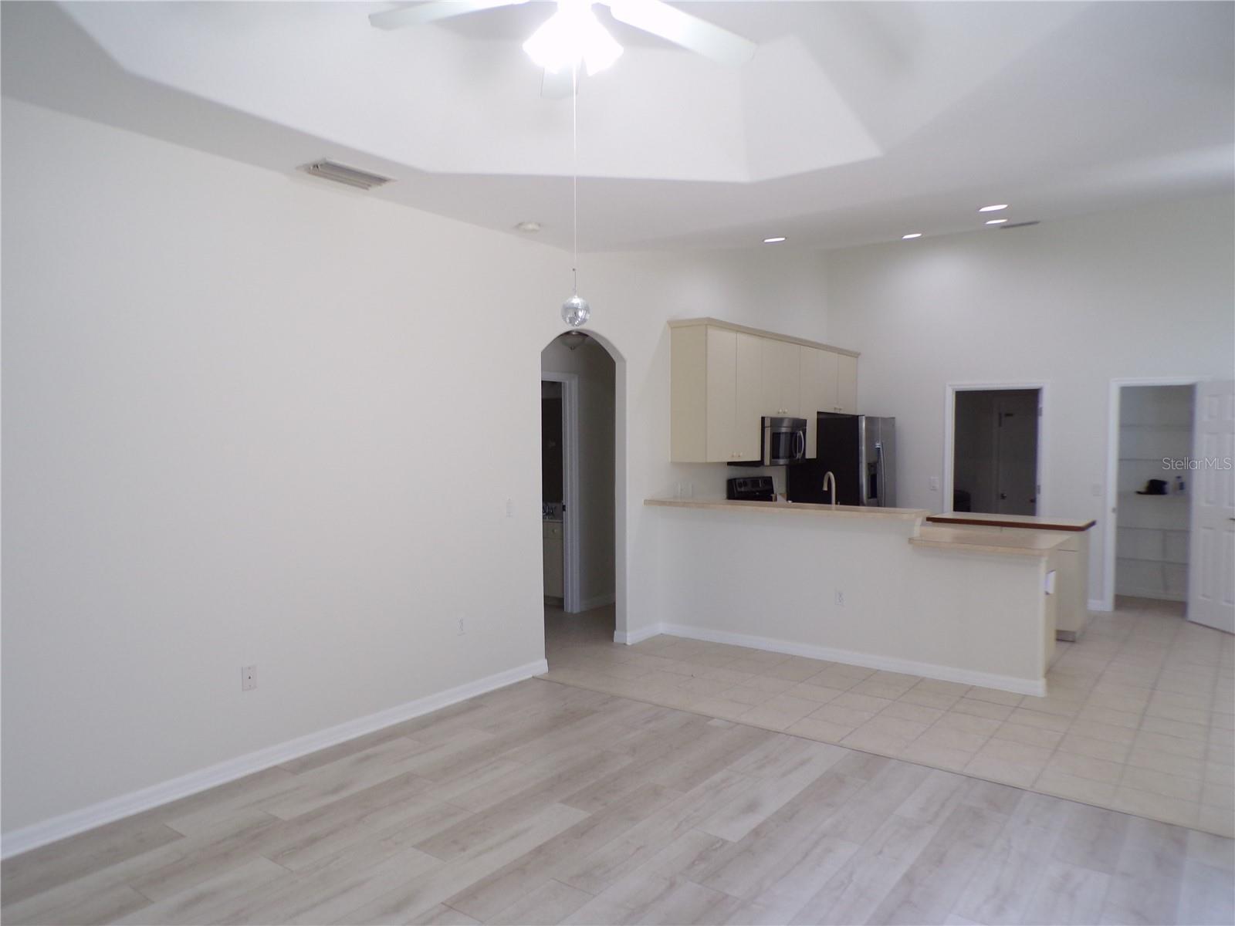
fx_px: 856
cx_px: 618
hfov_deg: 71.6
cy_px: 463
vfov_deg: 56.8
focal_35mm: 24
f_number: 3
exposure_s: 1/34
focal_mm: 4.3
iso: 116
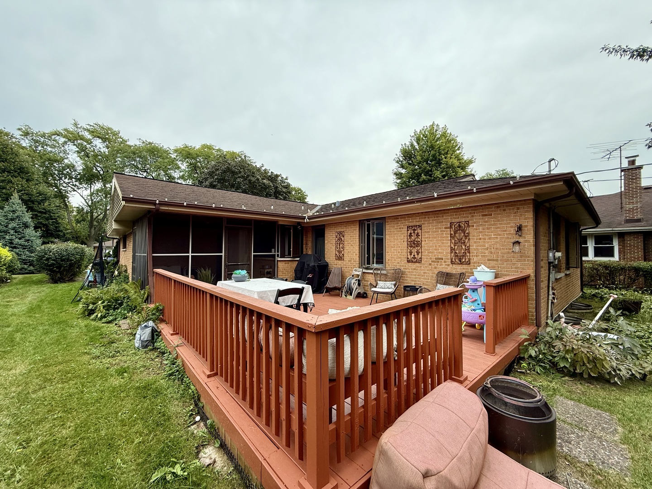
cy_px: 244
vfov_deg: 85.7
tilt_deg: +3.3
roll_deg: -0.1
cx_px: 326
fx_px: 264
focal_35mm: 14
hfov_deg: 102.1
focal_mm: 2.22
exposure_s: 1/465
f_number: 2.2
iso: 50
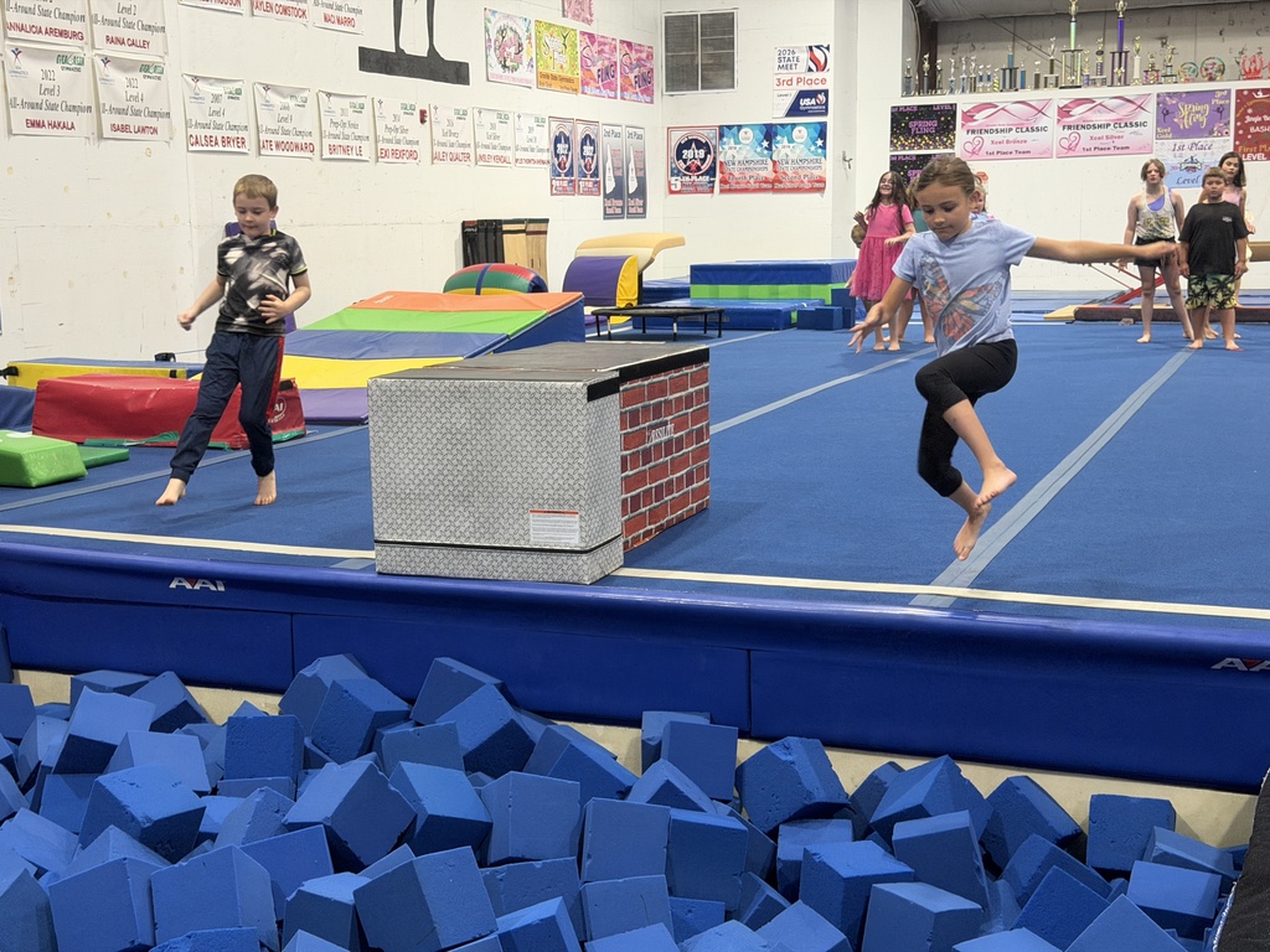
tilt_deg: -9.2
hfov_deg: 39.7
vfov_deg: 30.3
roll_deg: +1.6
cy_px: 476
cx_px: 635
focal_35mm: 48
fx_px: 1761
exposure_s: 1/60
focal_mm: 6.76
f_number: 1.78
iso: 200
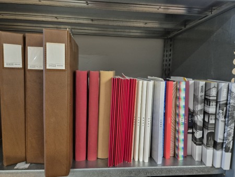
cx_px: 118
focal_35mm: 23
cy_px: 88
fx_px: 156
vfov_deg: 58.9
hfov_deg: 73.9
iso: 800
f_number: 1.8
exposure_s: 1/100
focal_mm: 5.4
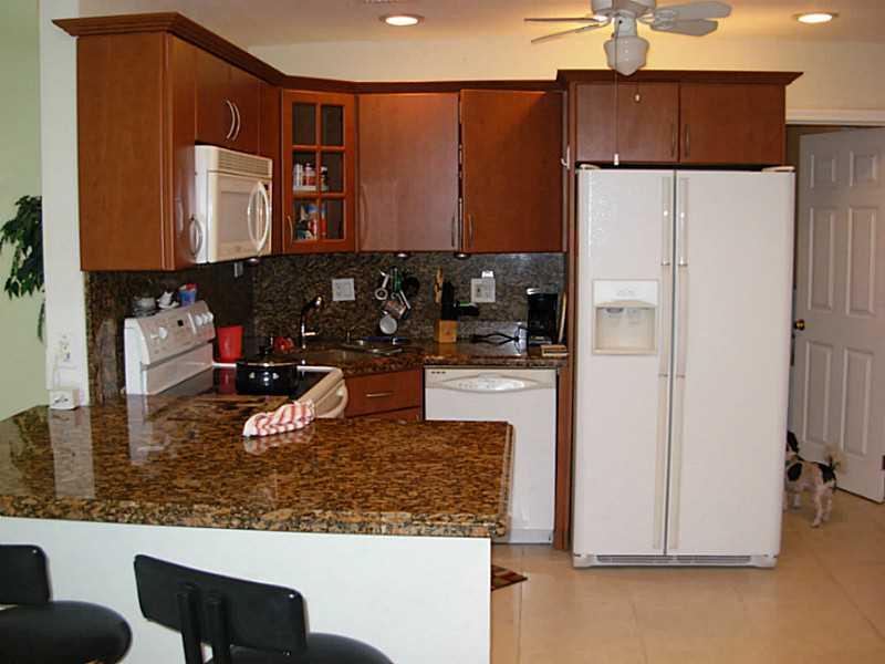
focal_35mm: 38
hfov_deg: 49.0
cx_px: 442
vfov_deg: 37.7
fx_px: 972
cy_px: 332
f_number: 2.9
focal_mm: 6.3
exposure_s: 1/49.3
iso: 173
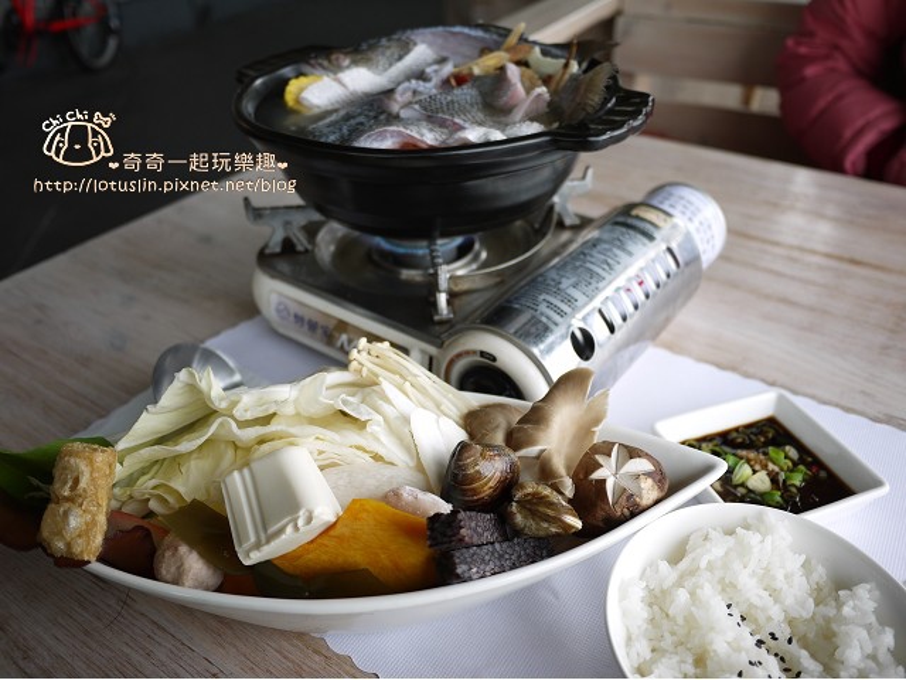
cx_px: 453
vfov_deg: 49.7
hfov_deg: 63.4
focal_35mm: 28
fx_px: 733
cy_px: 340
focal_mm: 14
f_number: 2.5
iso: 100
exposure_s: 1/80
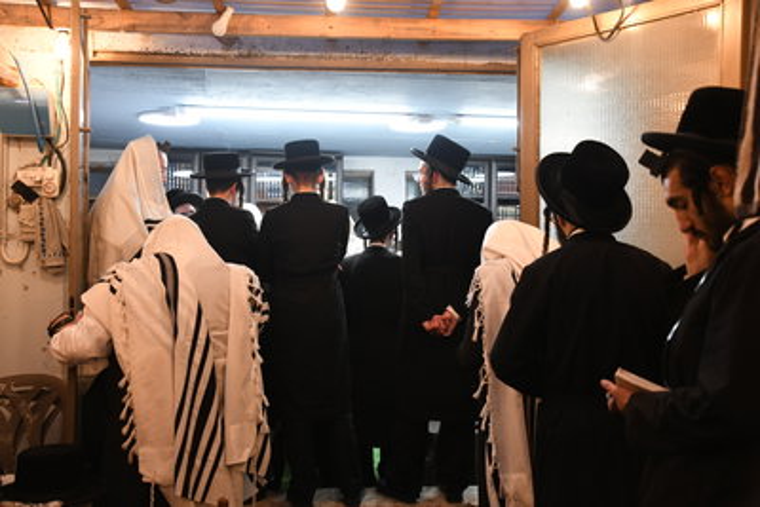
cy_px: 254
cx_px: 380
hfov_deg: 50.7
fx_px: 802
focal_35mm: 38
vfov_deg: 35.1
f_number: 5.6
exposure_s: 1/100
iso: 2500
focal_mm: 38
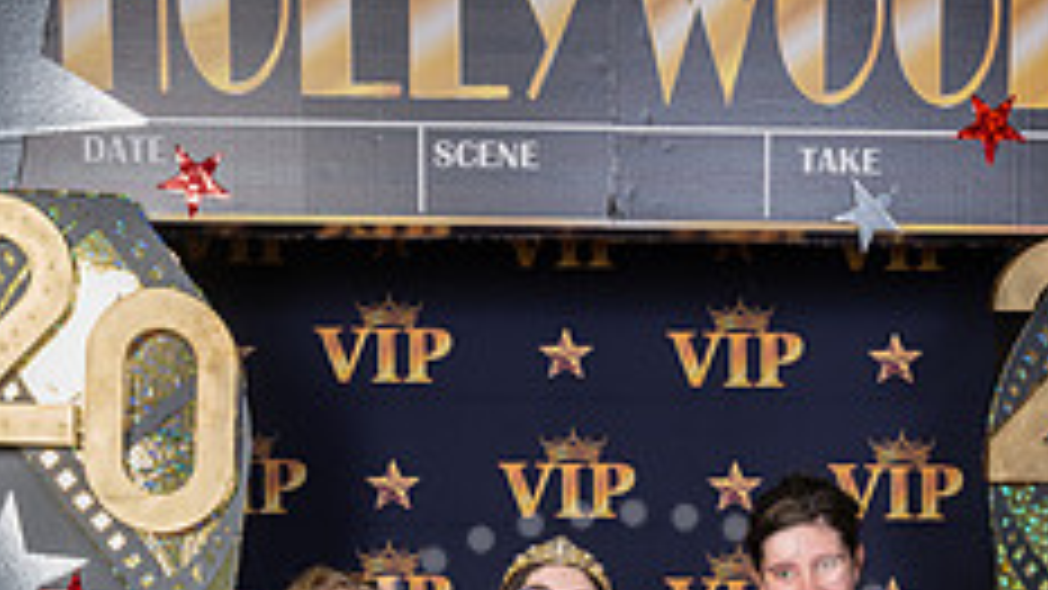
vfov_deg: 13.3
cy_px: 919
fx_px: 2362
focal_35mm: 85
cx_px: 625
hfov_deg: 25.0
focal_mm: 42
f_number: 8
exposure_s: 1/125
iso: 400
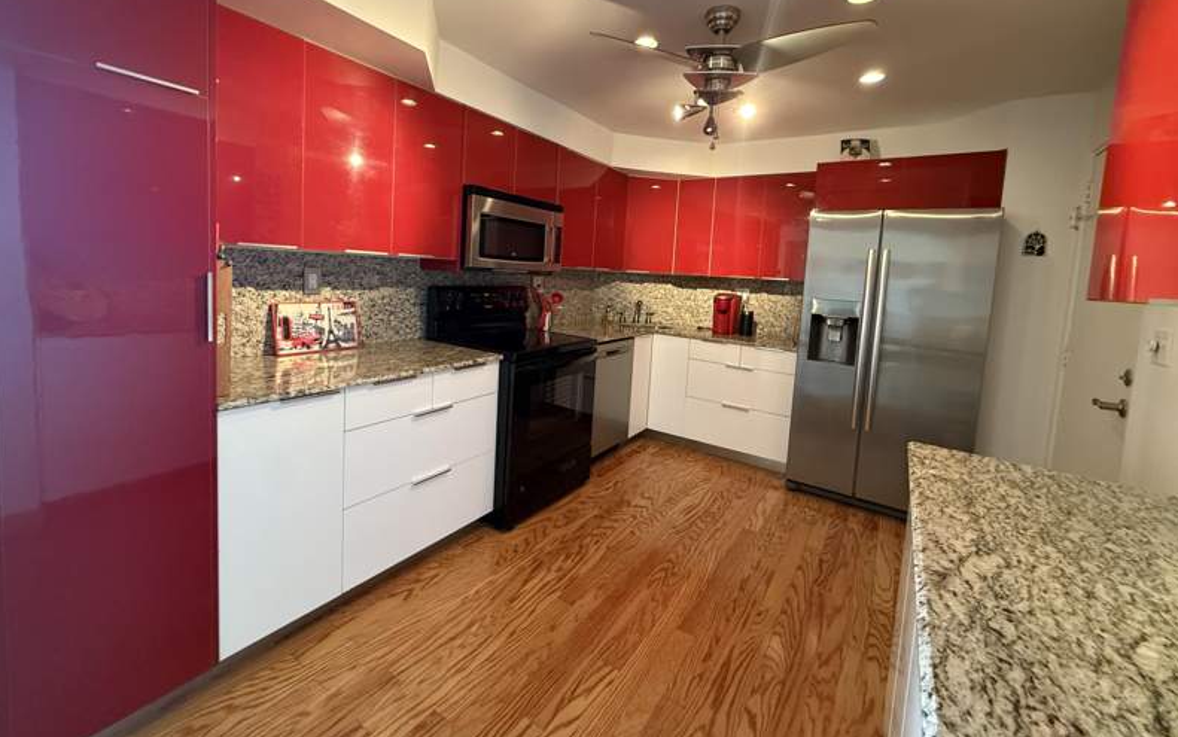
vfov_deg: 74.3
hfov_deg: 101.4
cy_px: 308
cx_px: 590
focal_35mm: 15
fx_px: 482
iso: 640
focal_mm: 2.22
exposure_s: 1/60
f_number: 2.2
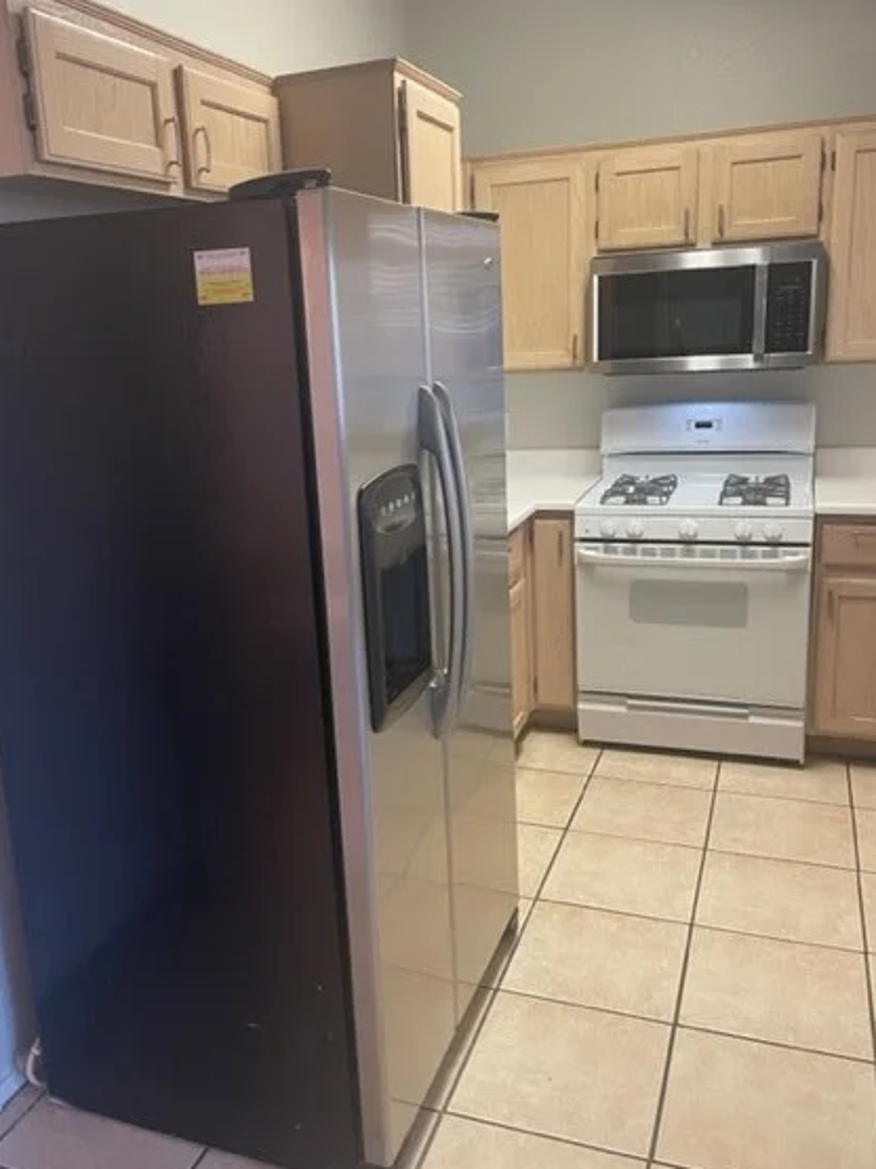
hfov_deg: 46.7
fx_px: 1013
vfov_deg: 60.0
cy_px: 575
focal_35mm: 30
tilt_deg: -13.7
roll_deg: +3.1
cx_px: 383
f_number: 1.6
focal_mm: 4.2
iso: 100
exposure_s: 1/60
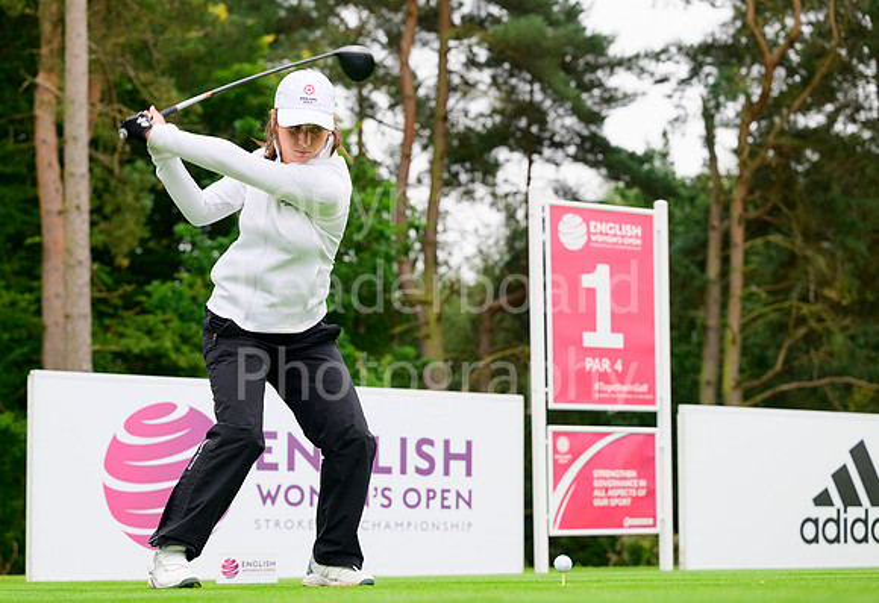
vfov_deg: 18.6
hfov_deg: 26.8
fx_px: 1841
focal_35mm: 75
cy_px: 288
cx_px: 405
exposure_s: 1/500
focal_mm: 70
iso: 1000
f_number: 3.5
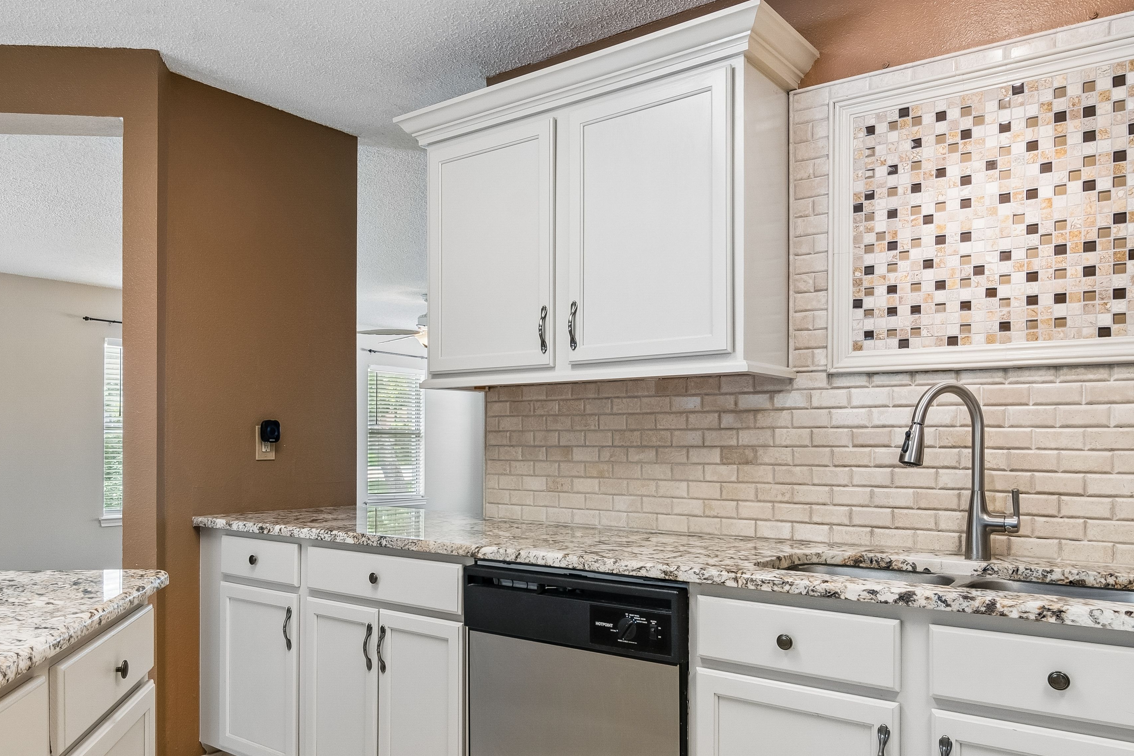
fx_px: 819
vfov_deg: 49.4
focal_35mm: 26
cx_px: 483
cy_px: 439
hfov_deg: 69.0
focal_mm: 11
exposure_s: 1/40
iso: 320
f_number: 8
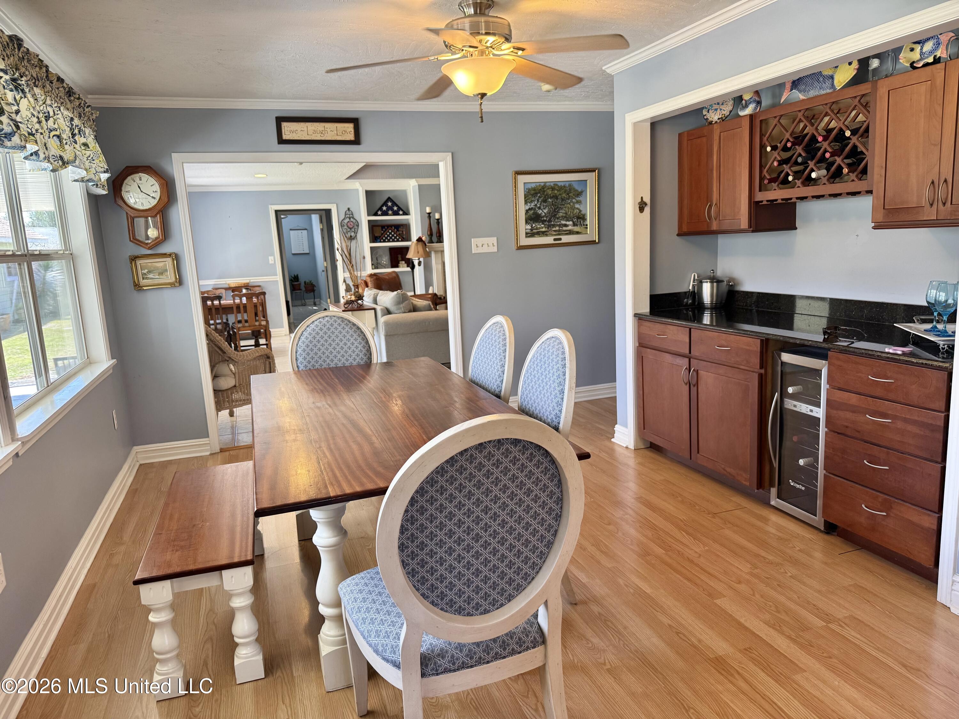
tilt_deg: -9.6
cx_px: 480
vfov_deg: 56.8
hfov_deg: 71.6
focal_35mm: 24
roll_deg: +2.9
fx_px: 665
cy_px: 360
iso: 200
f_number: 1.78
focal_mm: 6.76
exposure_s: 1/120
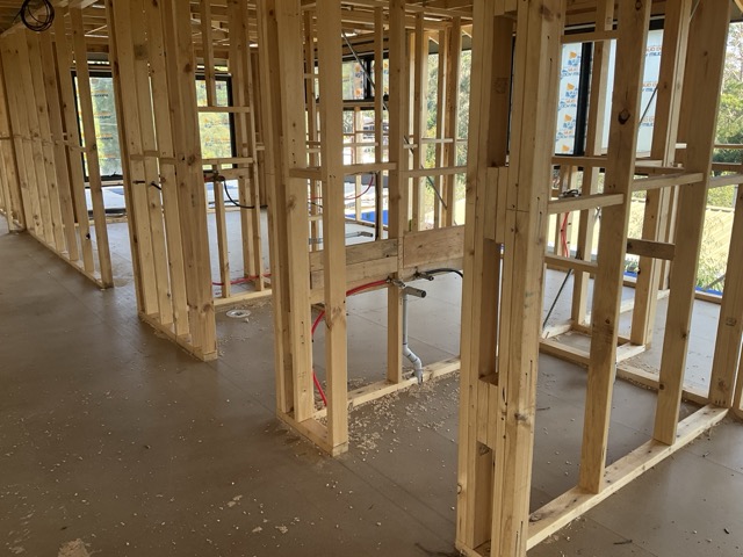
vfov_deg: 48.2
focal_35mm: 29
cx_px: 372
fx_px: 622
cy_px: 278
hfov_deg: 61.7
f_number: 1.8
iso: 25
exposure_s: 1/122
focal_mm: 3
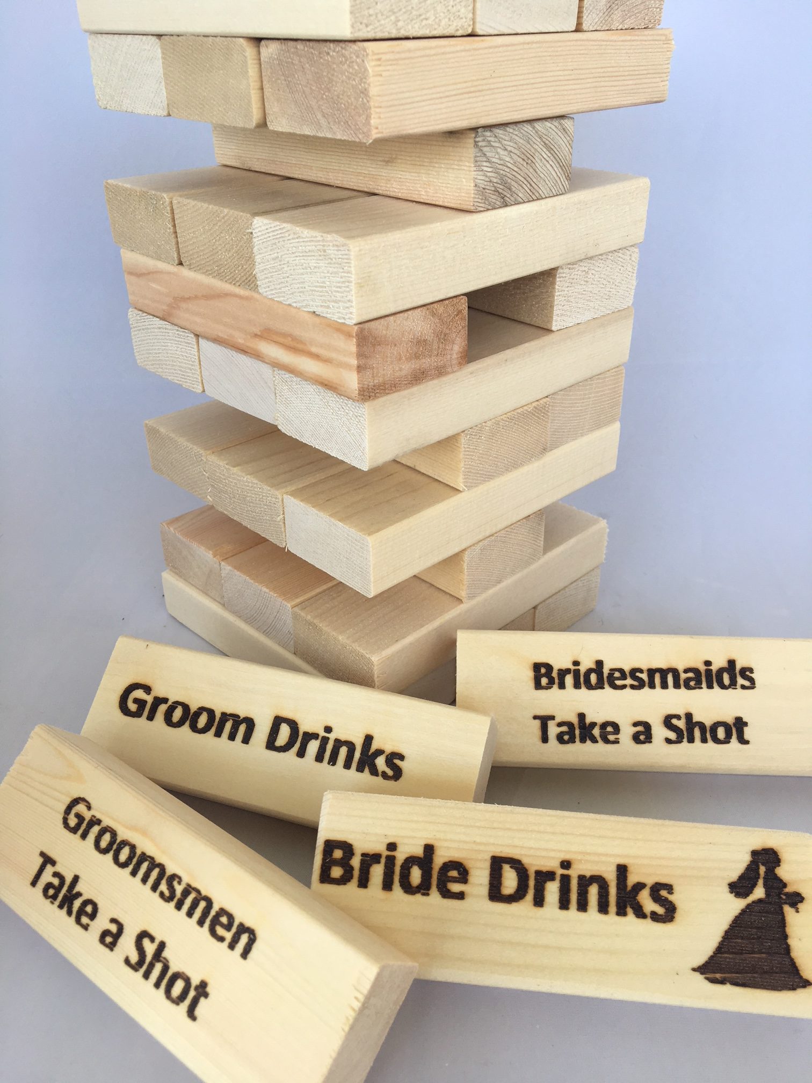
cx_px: 406
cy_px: 542
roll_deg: +0.5
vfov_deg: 61.7
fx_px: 907
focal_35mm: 29
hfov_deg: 48.2
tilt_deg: -29.3
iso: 25
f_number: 2.2
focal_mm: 4.15
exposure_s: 1/60
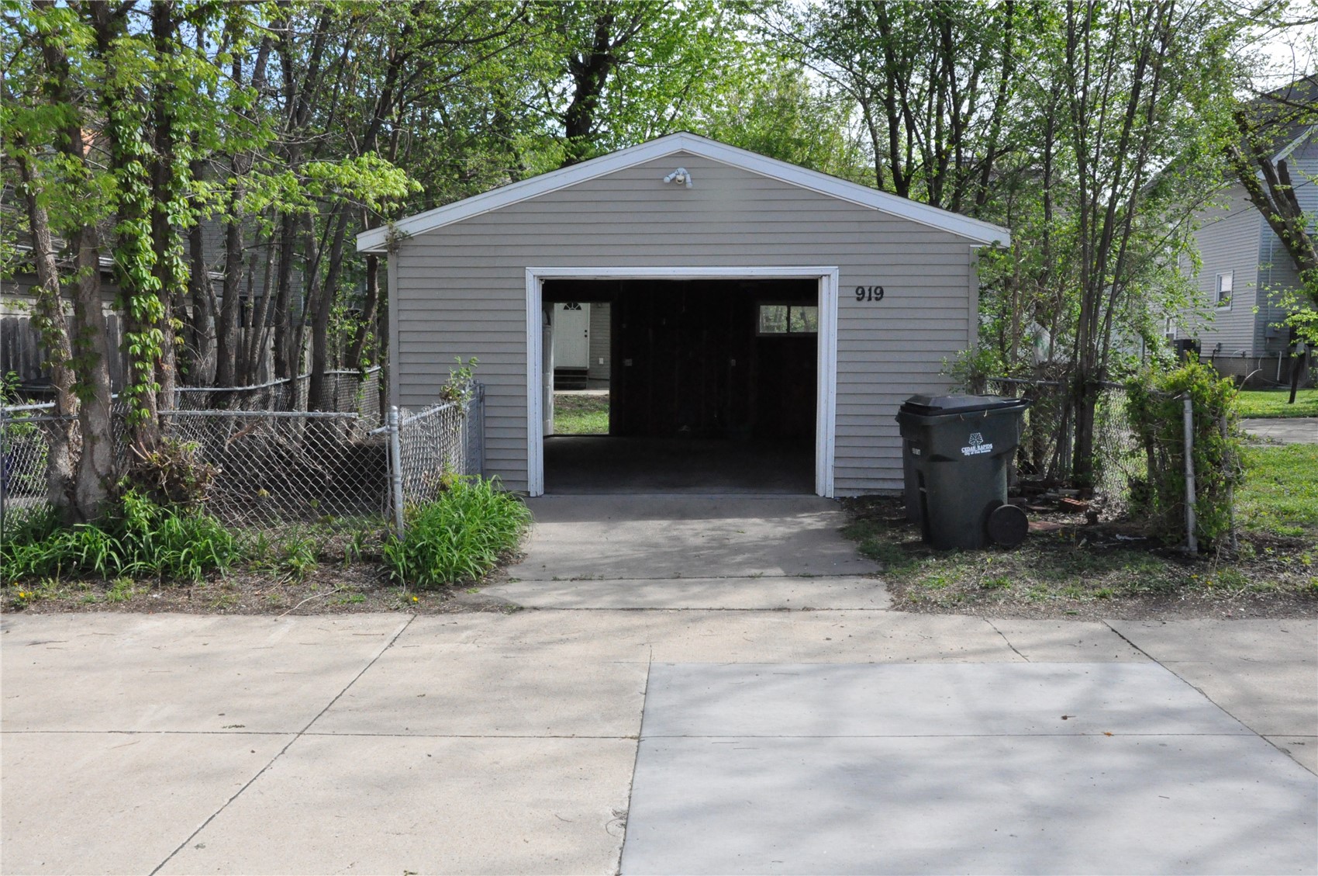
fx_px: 1207
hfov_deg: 57.3
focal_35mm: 33
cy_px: 438
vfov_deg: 39.9
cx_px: 659
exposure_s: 1/1000
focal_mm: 22
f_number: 16
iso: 3200
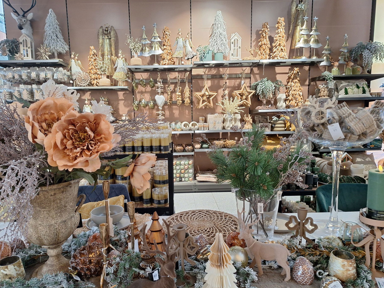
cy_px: 150
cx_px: 186
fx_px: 266
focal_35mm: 24
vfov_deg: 56.8
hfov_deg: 71.6
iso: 125
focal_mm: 5.54
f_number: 1.8
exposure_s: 1/50
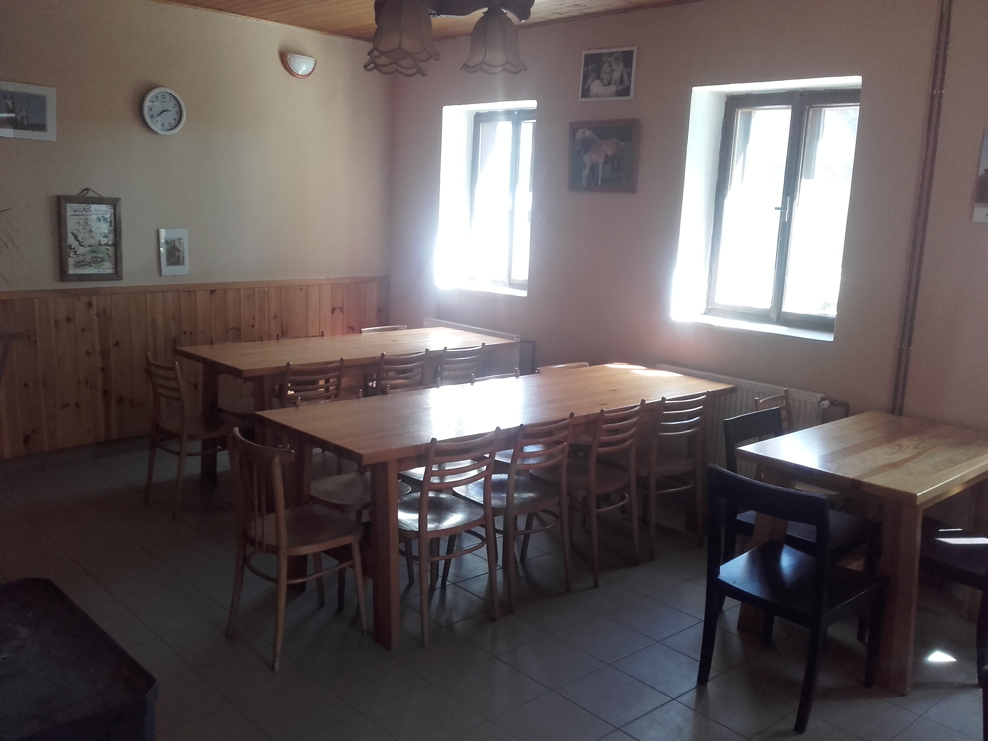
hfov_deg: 58.4
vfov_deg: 45.4
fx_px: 885
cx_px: 494
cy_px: 370
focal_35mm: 31
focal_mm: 3.31
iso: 100
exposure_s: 1/33
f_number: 2.2
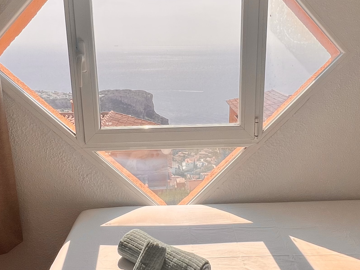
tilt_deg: -14.9
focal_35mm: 33
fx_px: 343
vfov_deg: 42.9
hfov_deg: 55.3
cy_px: 137
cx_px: 195
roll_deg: +0.8
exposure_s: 1/2222
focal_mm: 1.57
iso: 32
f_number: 1.8
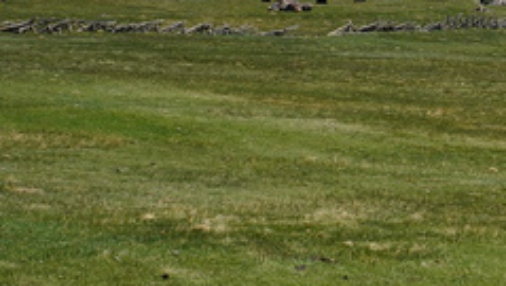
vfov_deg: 9.7
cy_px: 139
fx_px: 1692
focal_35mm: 126
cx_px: 675
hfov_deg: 16.0
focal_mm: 30
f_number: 11
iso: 100
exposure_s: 1/160
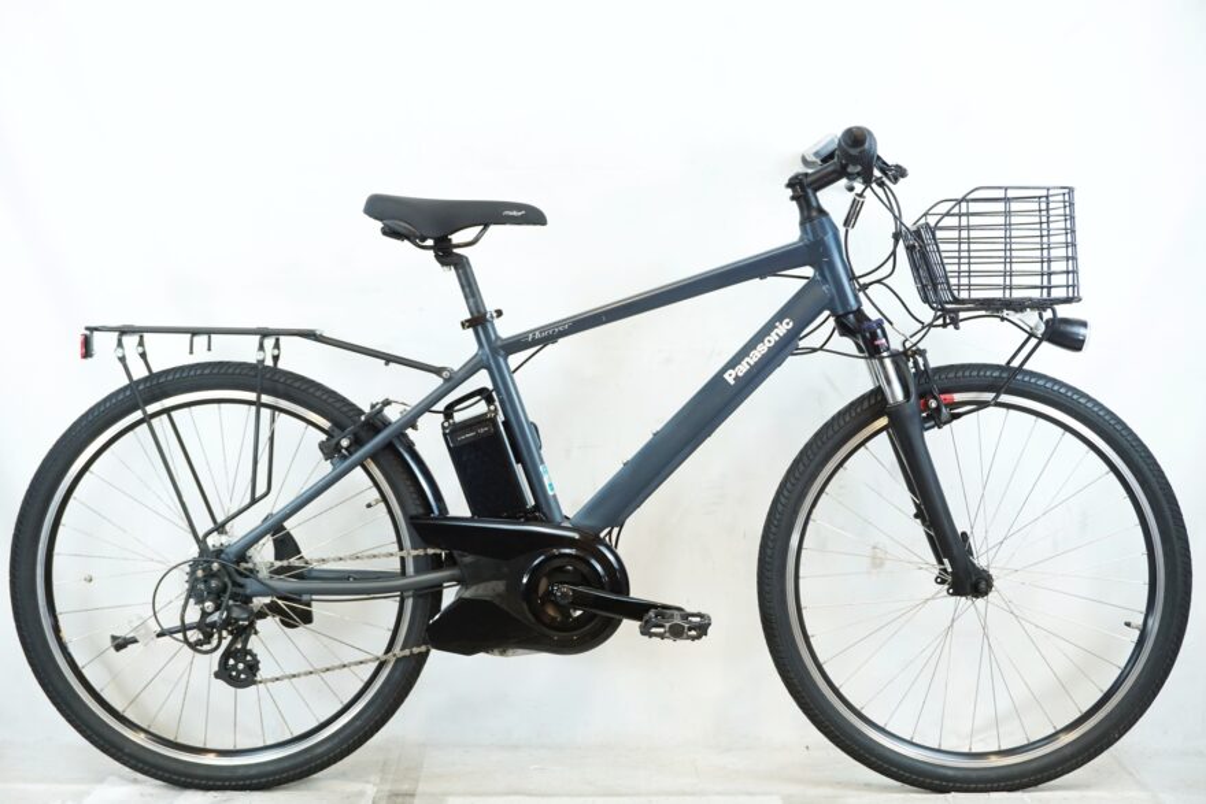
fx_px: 2060
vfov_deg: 22.1
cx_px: 603
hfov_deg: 32.6
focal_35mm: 62
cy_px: 402
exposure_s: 1/40
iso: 800
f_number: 6.3
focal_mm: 41
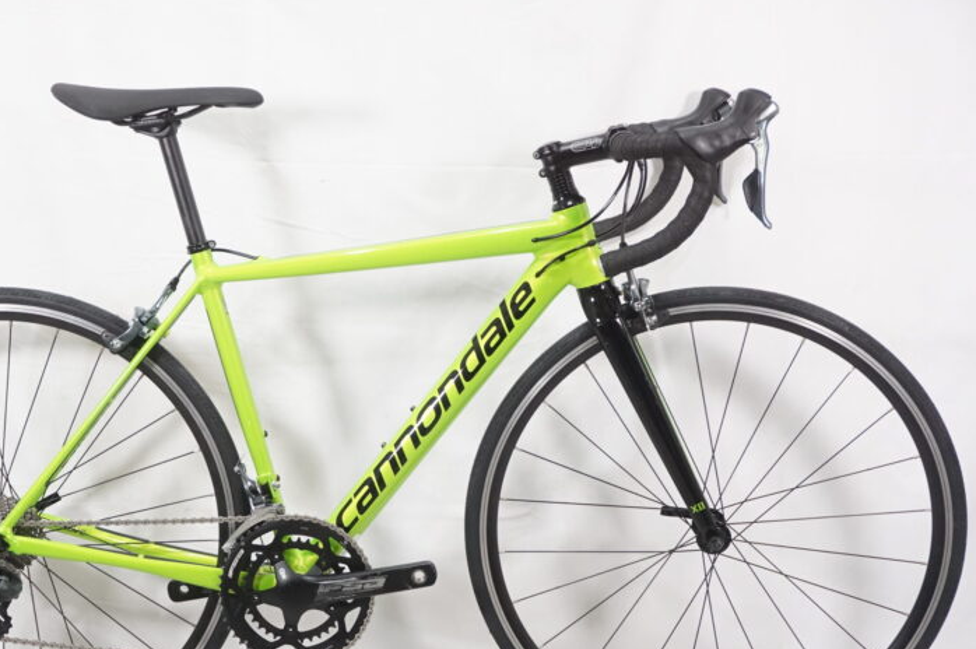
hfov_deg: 34.0
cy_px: 402
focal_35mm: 59
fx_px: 1588
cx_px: 364
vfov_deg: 23.0
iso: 1600
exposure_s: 1/60
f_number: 5.6
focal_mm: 31
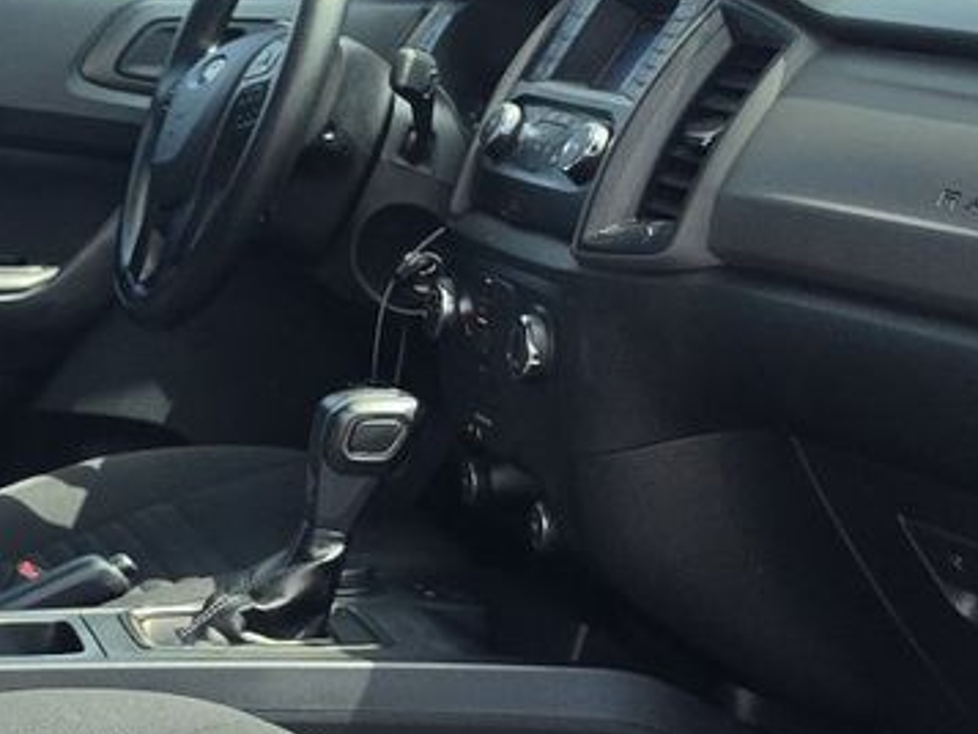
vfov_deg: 14.4
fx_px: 2911
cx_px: -3
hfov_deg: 18.6
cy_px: 463
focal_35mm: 103
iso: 63
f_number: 1.4
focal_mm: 6.5
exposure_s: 1/1935
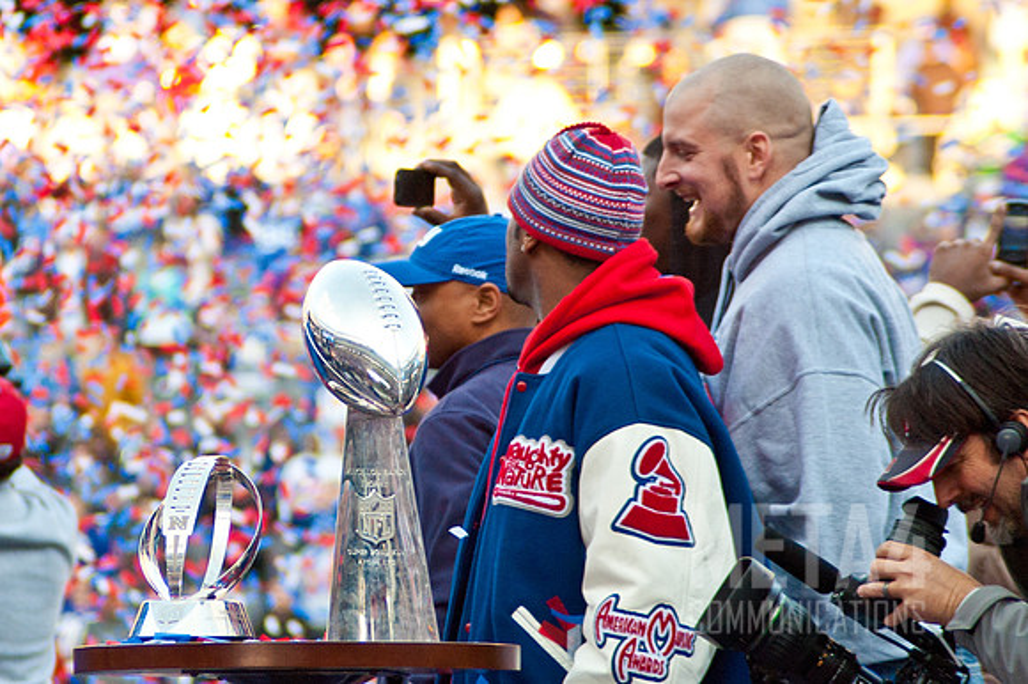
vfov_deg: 4.1
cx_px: 363
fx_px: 9547
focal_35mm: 335
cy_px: 351
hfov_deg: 6.2
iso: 320
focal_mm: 170
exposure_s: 1/400
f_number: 5
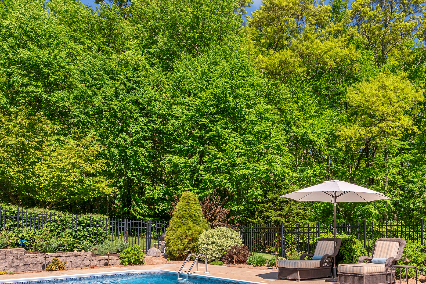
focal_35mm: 31
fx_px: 367
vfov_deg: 40.3
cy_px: 233
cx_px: 298
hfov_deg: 58.4
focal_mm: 16
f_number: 8
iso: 250
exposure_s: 1/250
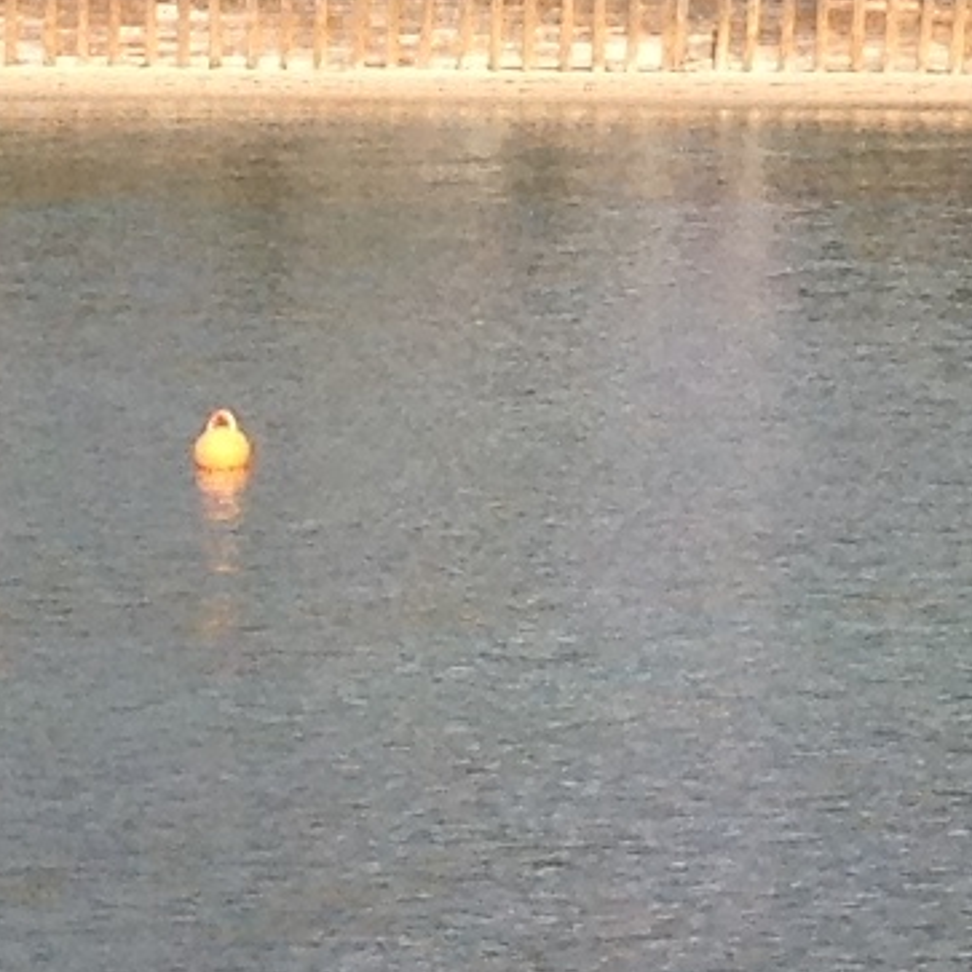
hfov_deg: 5.7
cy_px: -131
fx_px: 8832
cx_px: 3243
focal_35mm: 278
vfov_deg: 6.3
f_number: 2.4
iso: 64
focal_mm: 4.28
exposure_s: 1/1623
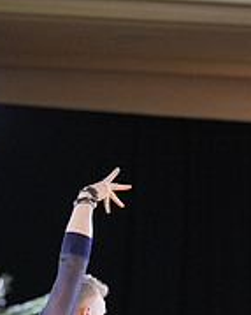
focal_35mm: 305
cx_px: 204
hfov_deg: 5.1
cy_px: 494
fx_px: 2835
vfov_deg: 6.3
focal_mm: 100
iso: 1000
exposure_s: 1/500
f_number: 2
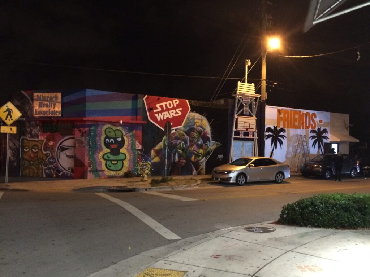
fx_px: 310
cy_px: 138
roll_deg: -1.0
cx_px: 185
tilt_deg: +1.1
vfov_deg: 48.2
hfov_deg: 61.7
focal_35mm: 29
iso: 320
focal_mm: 4.15
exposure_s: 1/15
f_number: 2.2
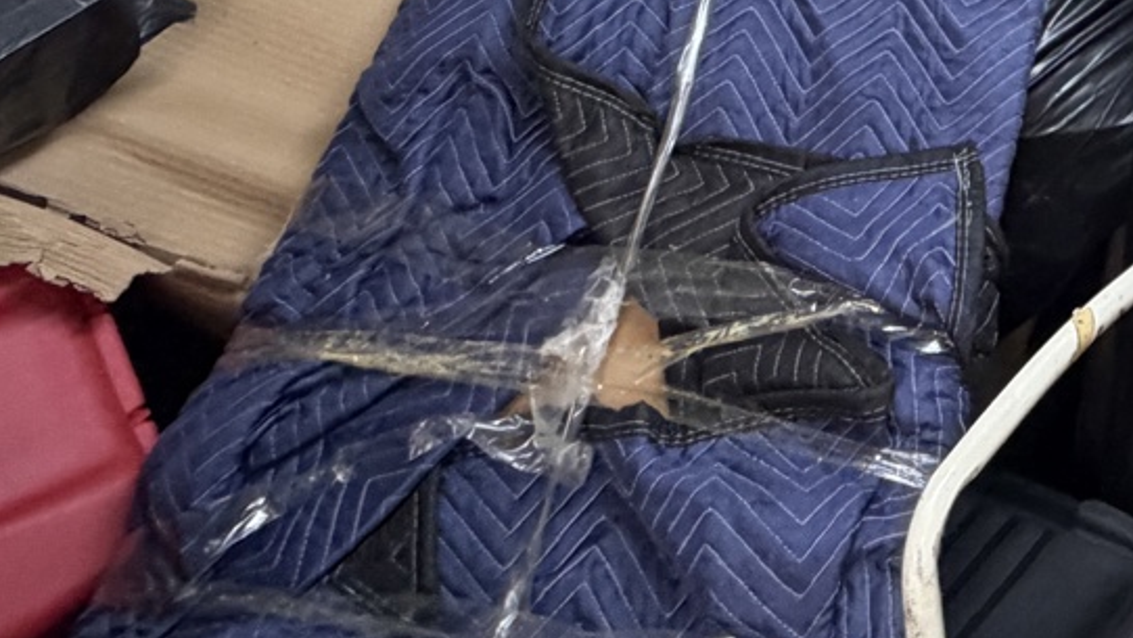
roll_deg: -4.7
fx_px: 1622
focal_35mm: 54
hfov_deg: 31.9
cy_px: -575
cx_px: 1369
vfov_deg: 17.3
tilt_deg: -1.8
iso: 250
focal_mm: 2.22
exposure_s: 1/100
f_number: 2.2
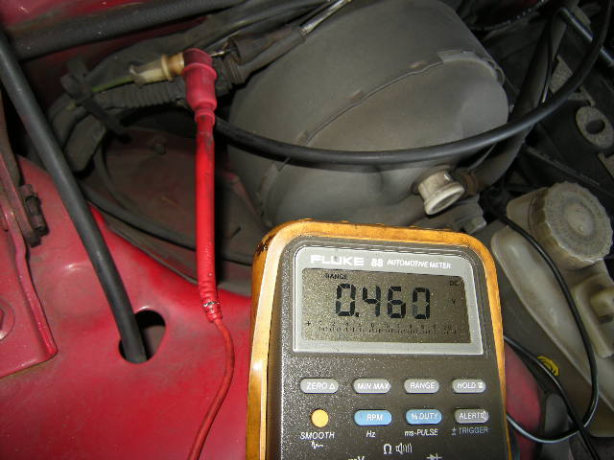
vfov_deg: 49.7
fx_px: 497
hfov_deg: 63.4
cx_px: 307
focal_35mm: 28
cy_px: 230
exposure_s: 1/40.8
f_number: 2.8
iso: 64
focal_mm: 4.7
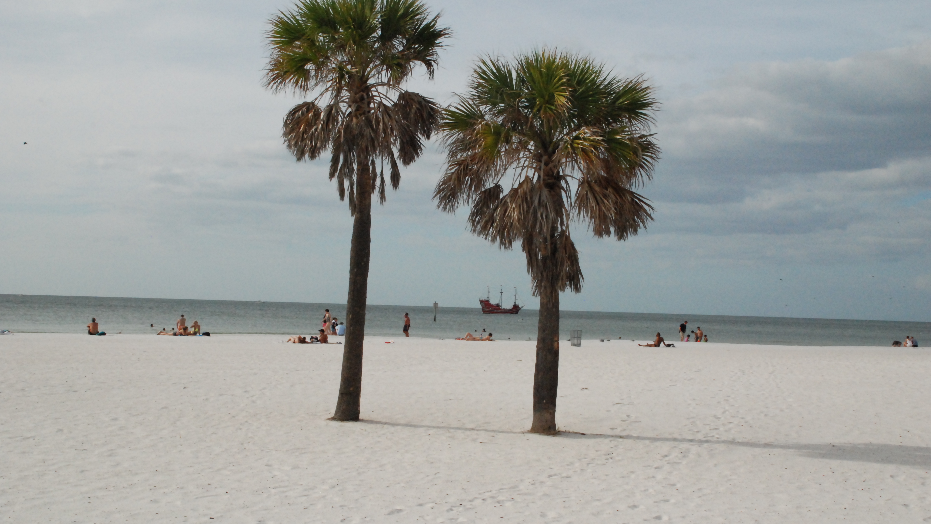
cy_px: 252
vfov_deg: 24.2
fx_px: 1223
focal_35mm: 50
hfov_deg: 41.7
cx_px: 470
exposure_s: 1/1000
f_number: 16
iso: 1600
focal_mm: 31
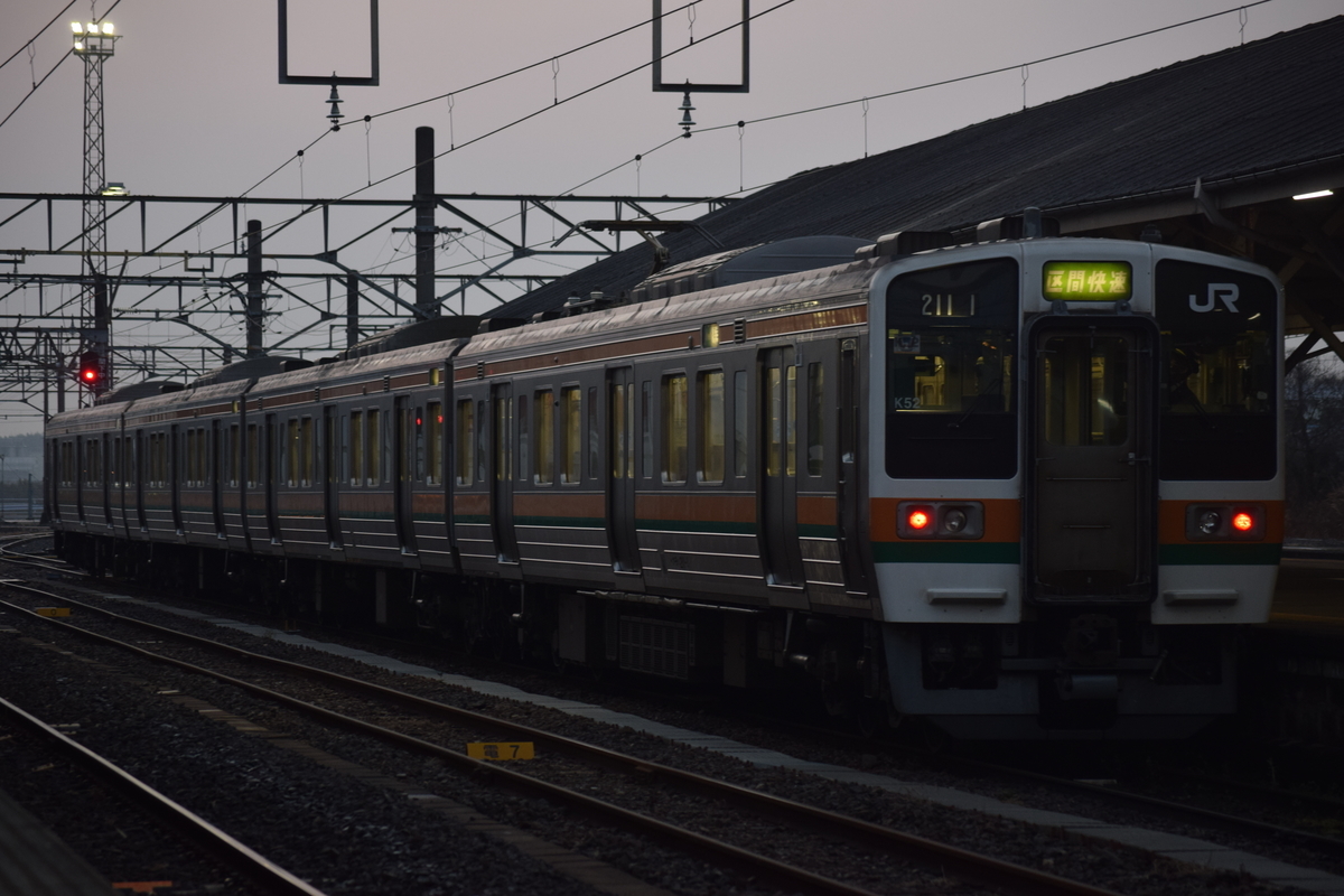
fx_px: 4760
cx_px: 672
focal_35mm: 128
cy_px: 448
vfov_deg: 10.8
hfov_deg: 16.1
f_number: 4.2
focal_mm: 85
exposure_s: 1/125
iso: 400
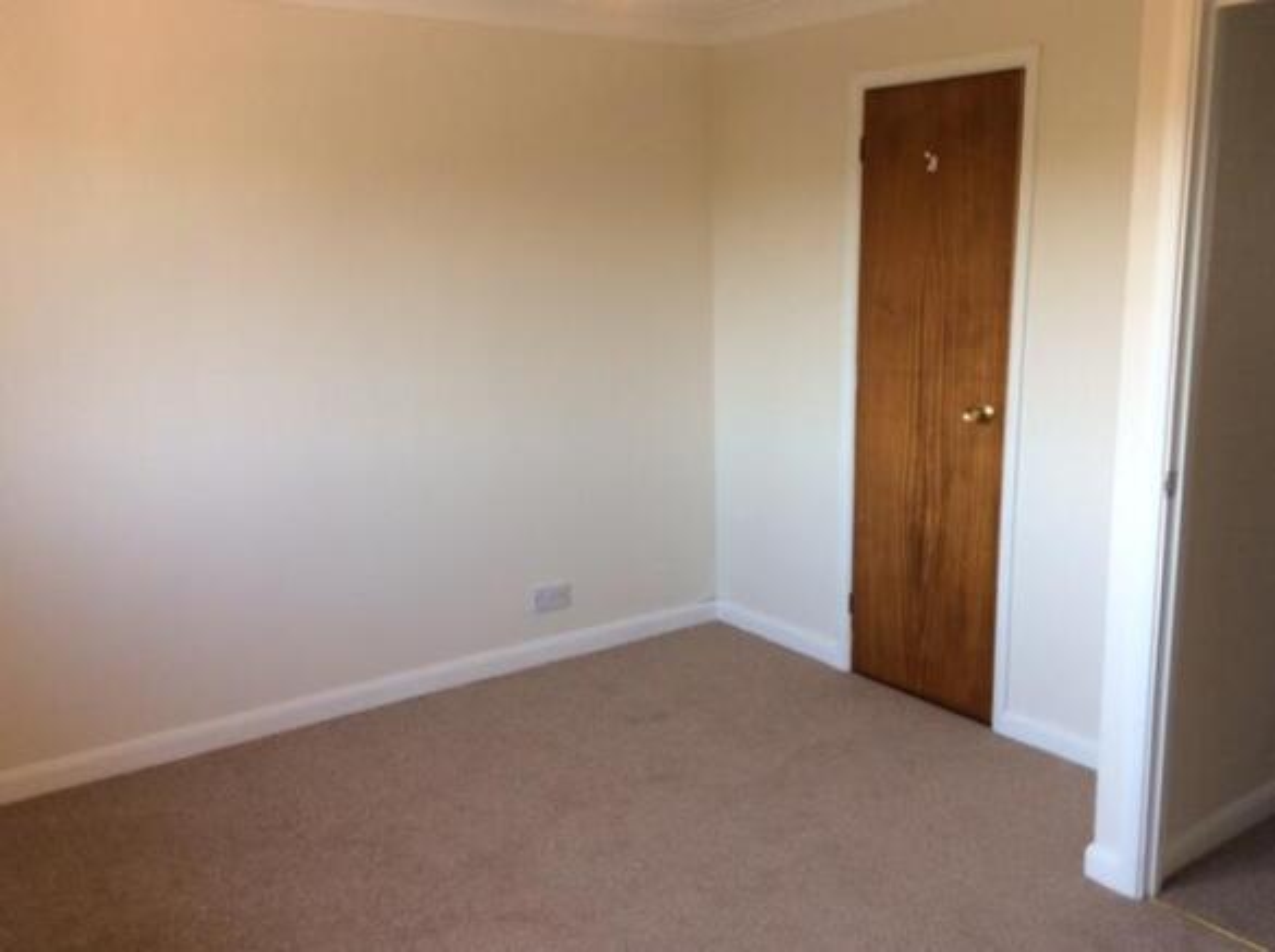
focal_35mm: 32
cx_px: 638
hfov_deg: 56.9
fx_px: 1177
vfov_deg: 44.1
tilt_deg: -12.6
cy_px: 476
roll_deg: +3.7
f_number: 2.4
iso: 32
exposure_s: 1/33
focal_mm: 3.3
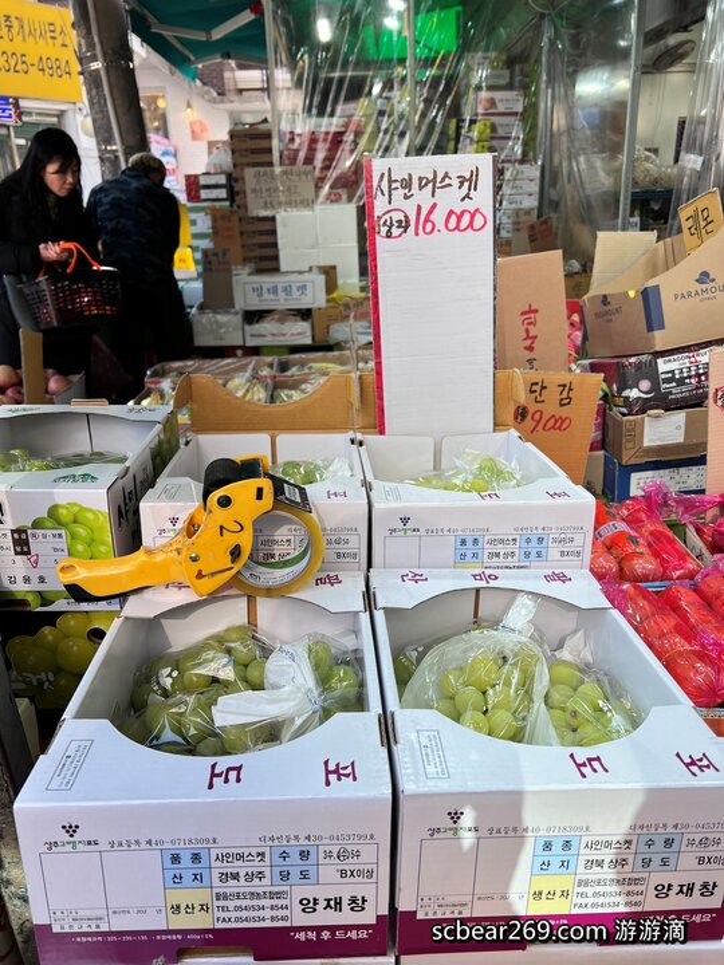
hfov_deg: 53.1
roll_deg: +2.9
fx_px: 725
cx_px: 362
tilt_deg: -19.8
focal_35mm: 26
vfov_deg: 67.3
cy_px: 482
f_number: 1.5
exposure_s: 1/419
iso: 50
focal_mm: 5.7
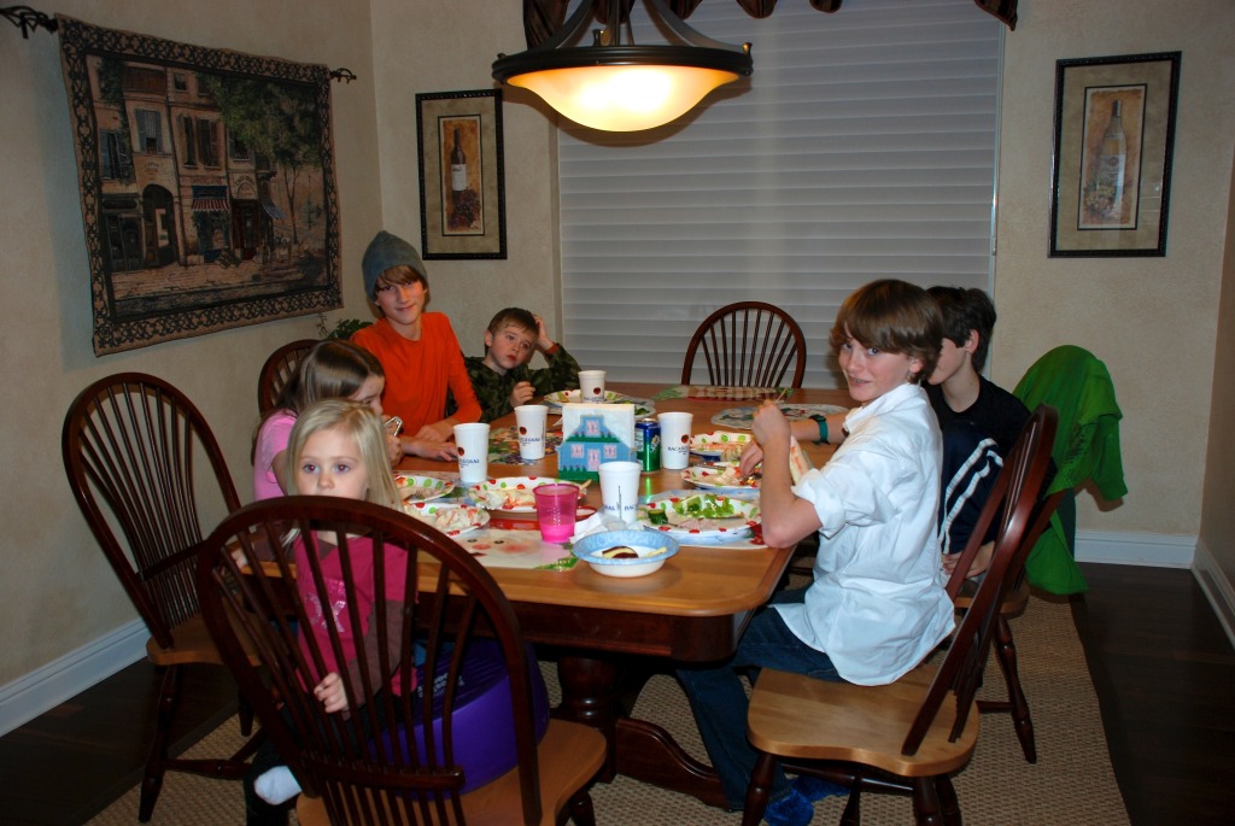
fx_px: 1133
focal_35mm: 33
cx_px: 618
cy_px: 413
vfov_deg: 40.1
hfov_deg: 57.2
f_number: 3.8
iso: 200
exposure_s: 1/60
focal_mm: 22
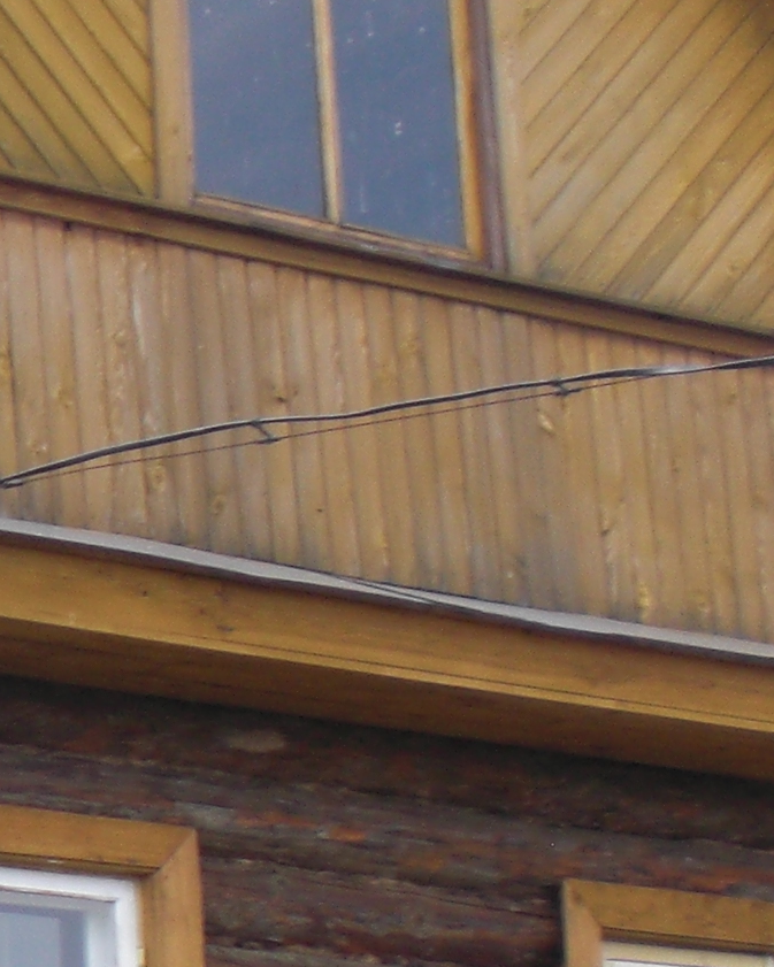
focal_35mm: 144
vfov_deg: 13.2
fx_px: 4123
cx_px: -683
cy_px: 919
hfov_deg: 10.1
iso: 64
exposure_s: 1/320
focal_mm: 6.3
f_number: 3.1
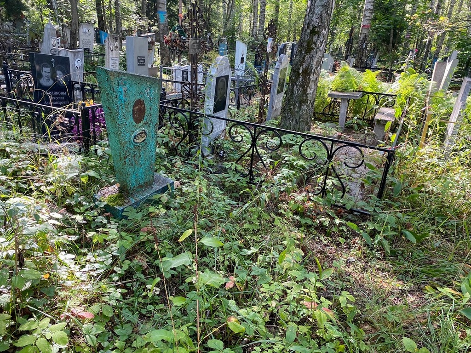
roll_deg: -4.1
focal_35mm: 26
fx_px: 354
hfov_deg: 67.3
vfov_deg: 53.1
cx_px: 236
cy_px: 176
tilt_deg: -18.4
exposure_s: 1/121
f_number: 1.8
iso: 100
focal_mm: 4.25
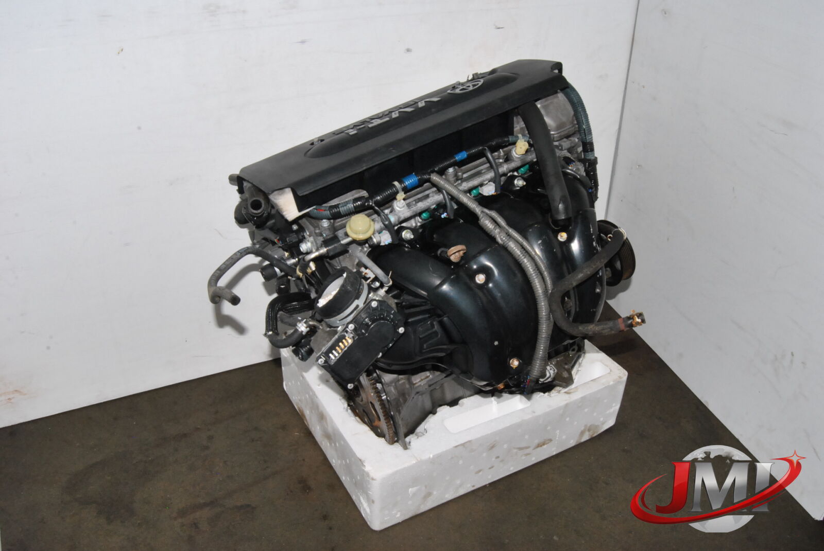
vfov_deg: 43.7
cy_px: 276
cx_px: 412
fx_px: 687
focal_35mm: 30
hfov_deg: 61.9
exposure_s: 1/200
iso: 800
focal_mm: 20
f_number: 20
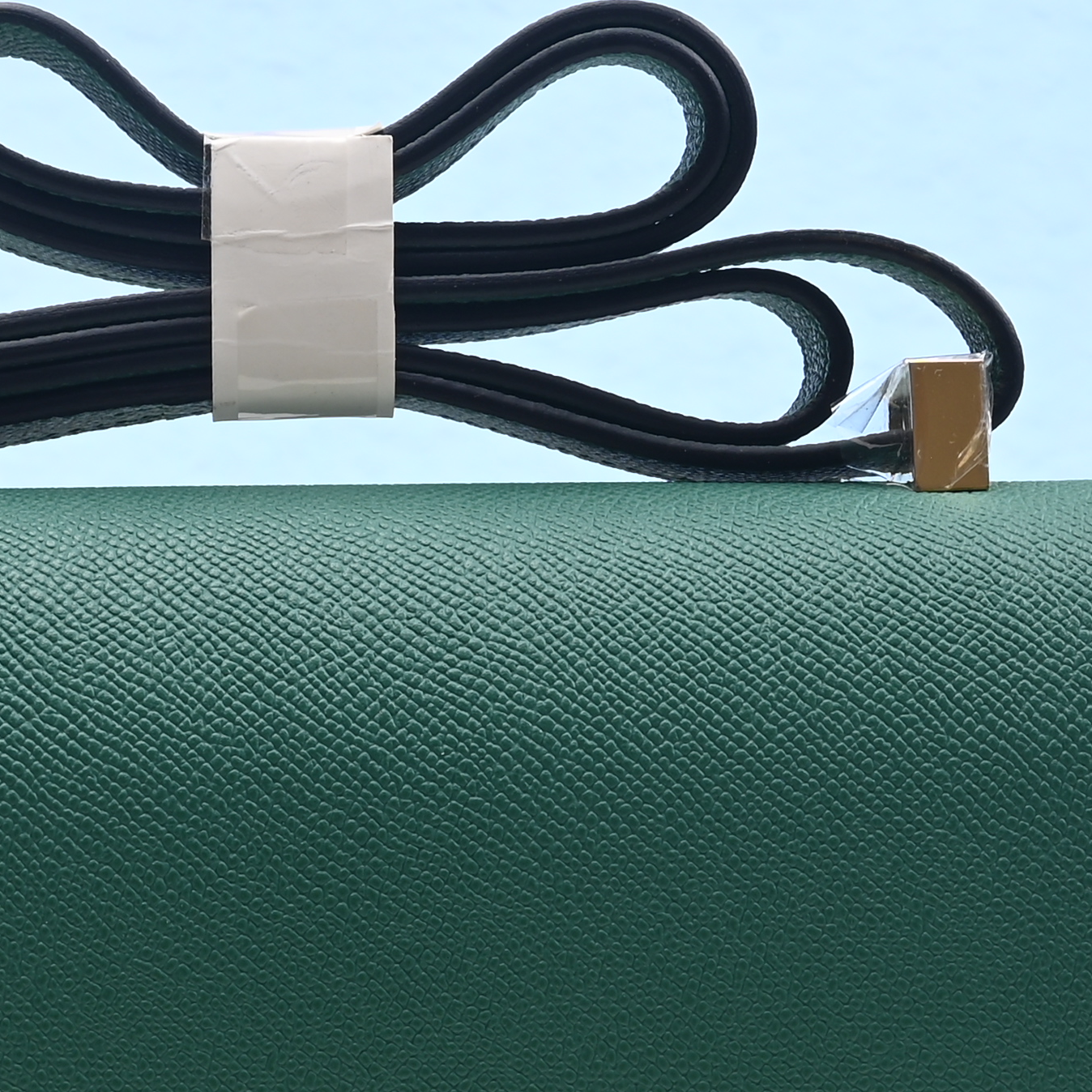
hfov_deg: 11.8
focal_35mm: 148
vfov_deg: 11.8
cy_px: 804
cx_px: 433
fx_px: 5282
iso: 100
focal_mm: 39
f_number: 16
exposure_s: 1/2
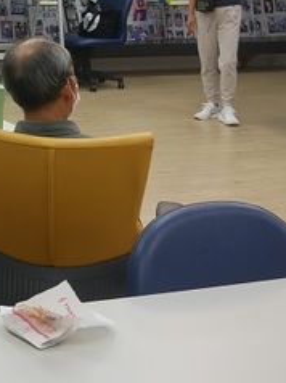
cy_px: 98
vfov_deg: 18.5
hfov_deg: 13.6
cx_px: -51
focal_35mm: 106
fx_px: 1170
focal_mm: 18
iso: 320
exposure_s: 1/60
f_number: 4.2
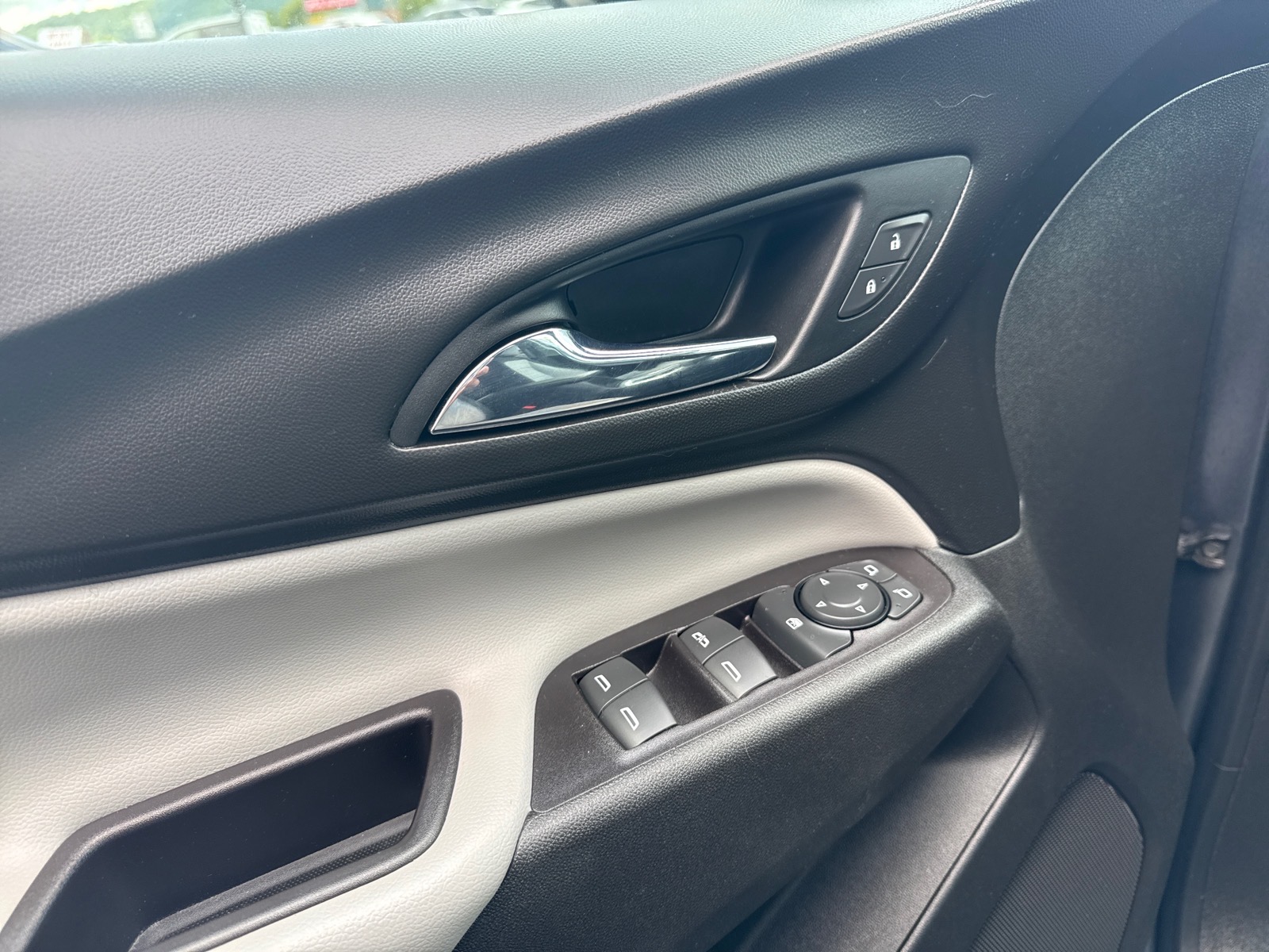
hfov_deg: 71.6
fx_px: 880
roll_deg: +6.6
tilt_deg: -24.5
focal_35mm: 24
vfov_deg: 56.8
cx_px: 634
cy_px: 476
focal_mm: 6.76
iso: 100
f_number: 1.78
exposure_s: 1/169
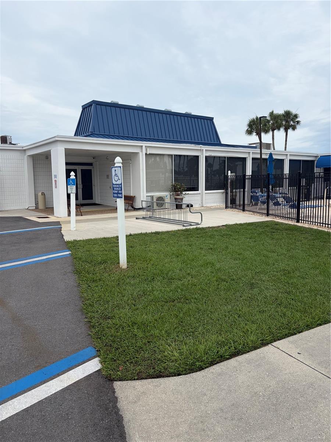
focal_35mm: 26
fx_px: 331
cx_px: 166
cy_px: 221
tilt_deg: -5.6
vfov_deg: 67.3
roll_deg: +0.5
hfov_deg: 53.1
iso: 64
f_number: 1.6
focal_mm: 5.96
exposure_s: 1/7813
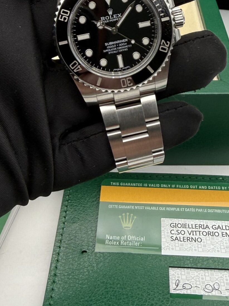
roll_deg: +2.1
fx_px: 494
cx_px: 107
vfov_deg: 32.1
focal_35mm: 56
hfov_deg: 26.1
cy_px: 13
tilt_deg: -29.3
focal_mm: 2.22
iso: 40
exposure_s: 1/142
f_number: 2.2
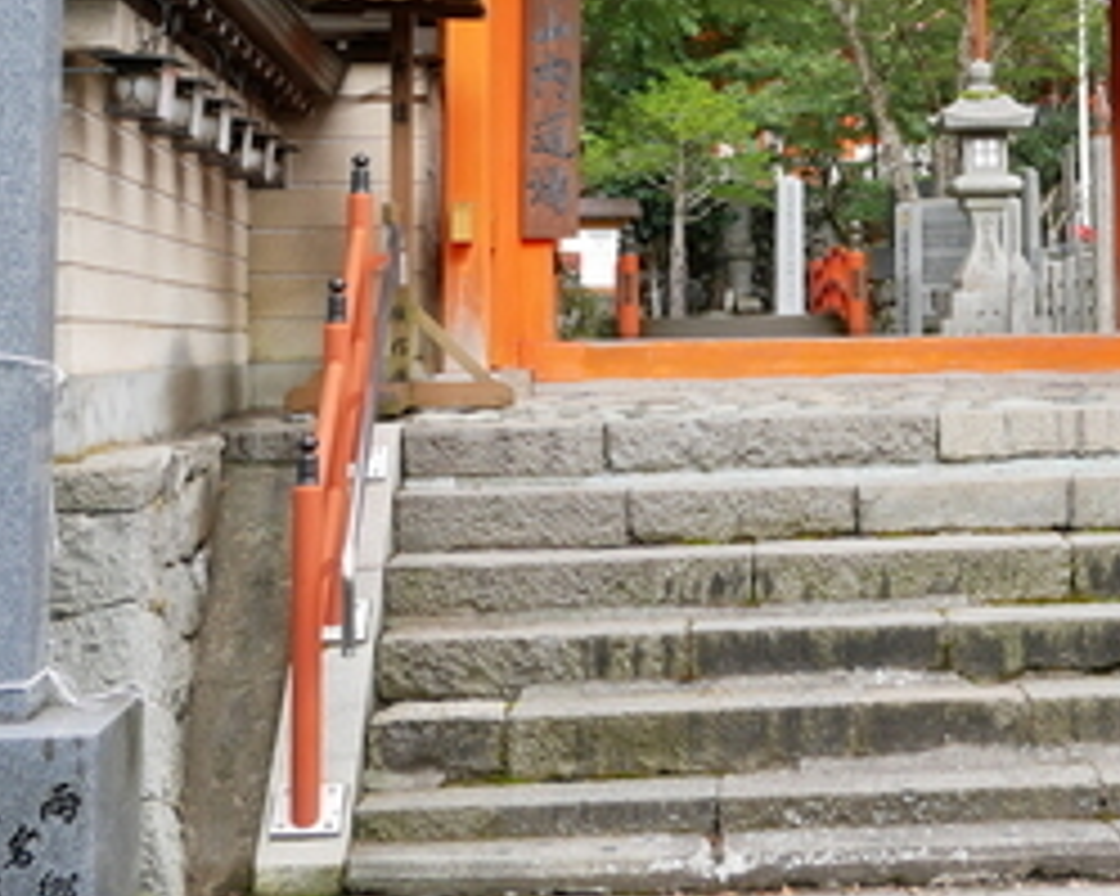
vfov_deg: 22.5
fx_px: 2187
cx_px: 909
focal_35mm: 66
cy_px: 61
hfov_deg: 28.1
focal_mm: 14
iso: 200
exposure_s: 1/160
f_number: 4.5
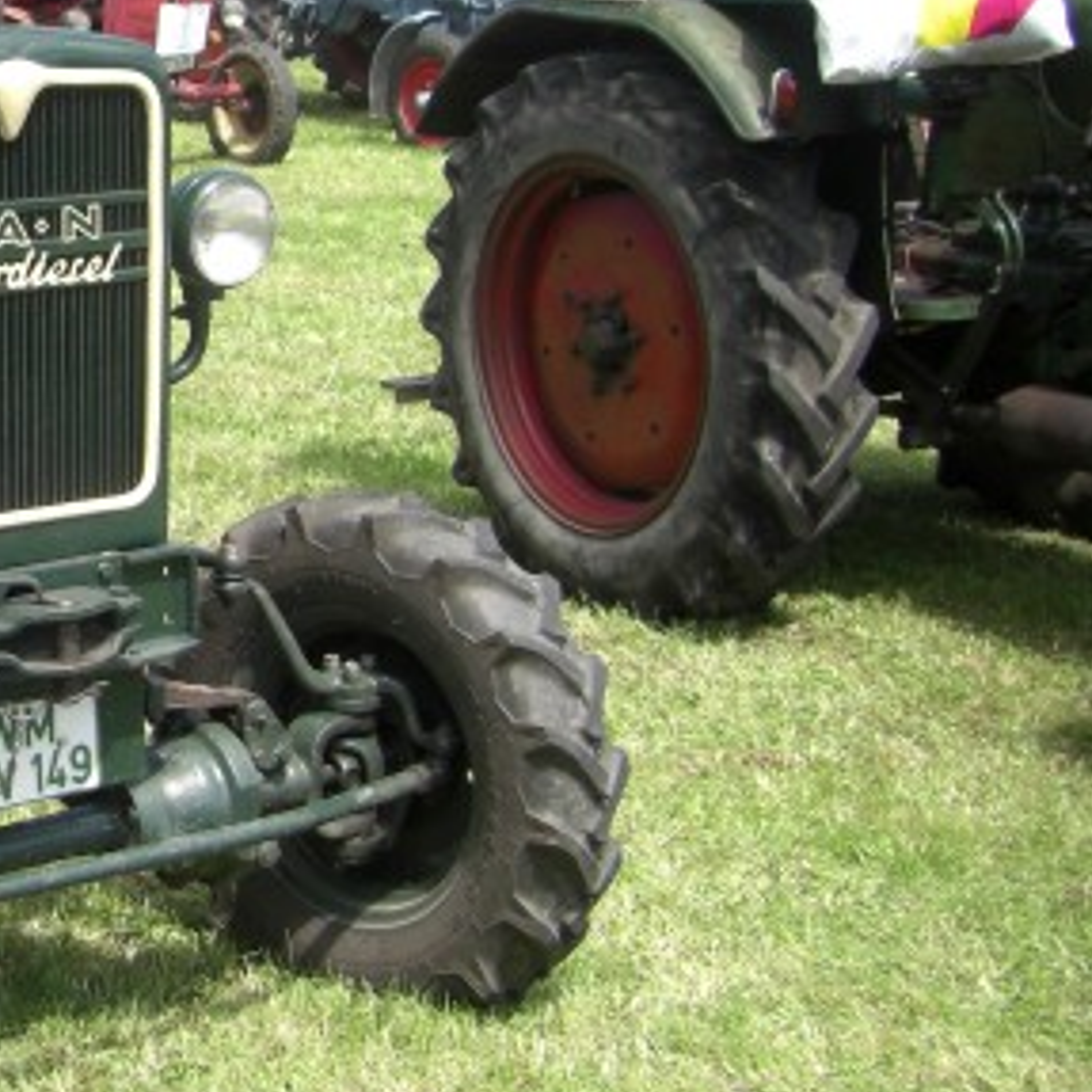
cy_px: 314
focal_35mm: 82
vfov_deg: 21.0
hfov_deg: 19.8
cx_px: -224
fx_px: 2927
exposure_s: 1/250
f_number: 3.4
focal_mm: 6.3
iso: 64
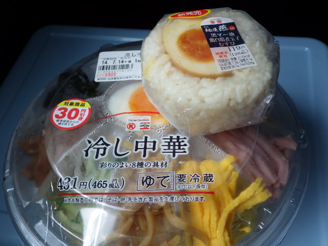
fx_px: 341
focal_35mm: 36
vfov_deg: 39.7
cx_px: 164
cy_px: 123
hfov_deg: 51.4
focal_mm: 6.4
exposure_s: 1/80
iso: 125
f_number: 3.5
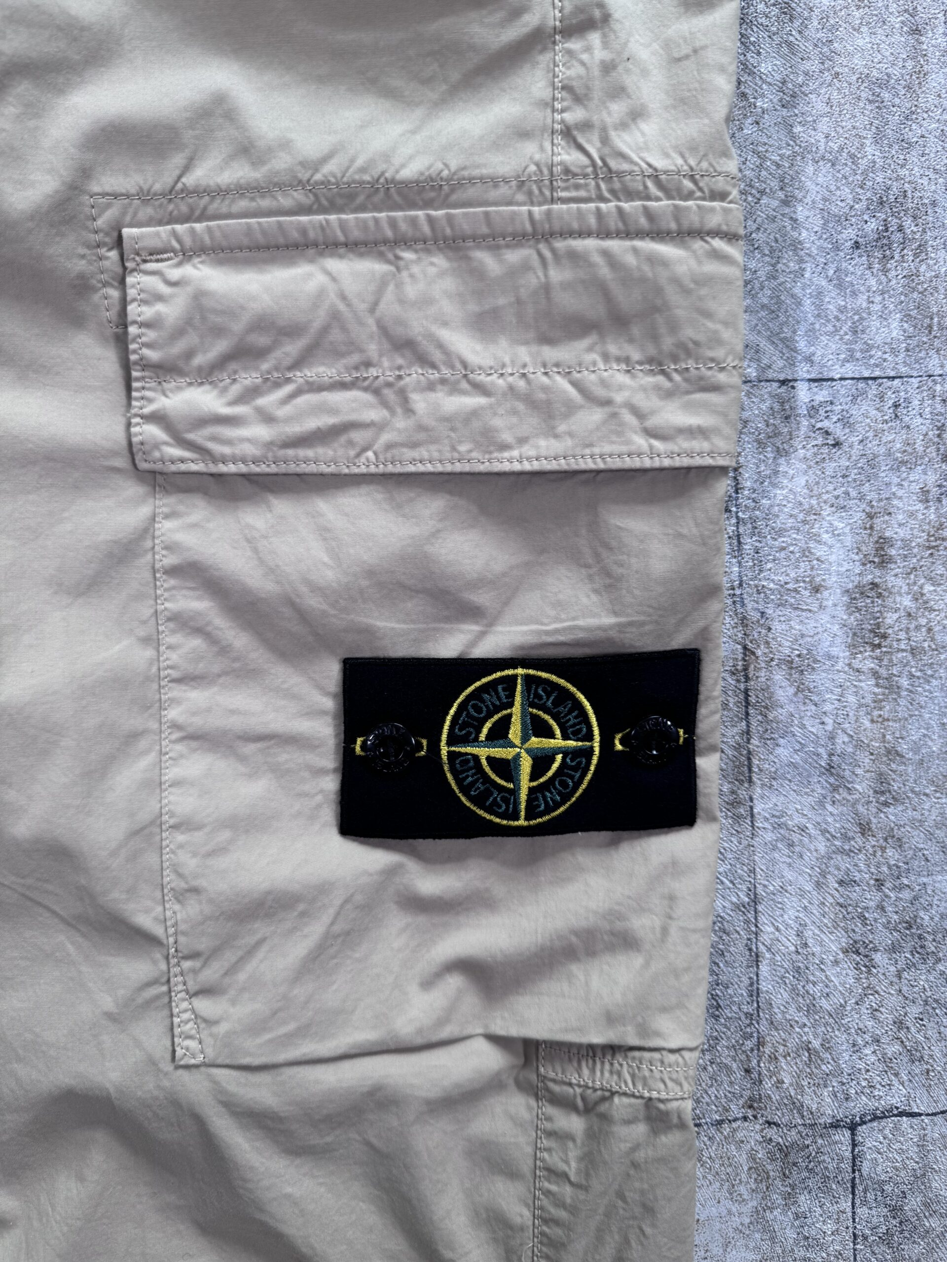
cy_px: 631
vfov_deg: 71.6
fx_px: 875
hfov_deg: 56.8
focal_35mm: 24
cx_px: 474
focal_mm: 6.76
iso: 80
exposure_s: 1/121
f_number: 1.78
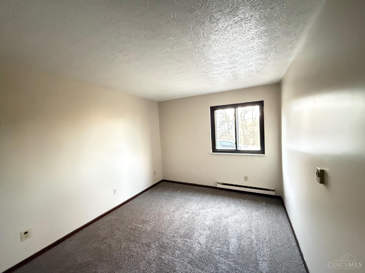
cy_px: 136
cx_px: 182
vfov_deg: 85.7
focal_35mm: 14
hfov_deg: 102.1
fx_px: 148
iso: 2000
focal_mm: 2.22
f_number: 2.2
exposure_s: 1/30
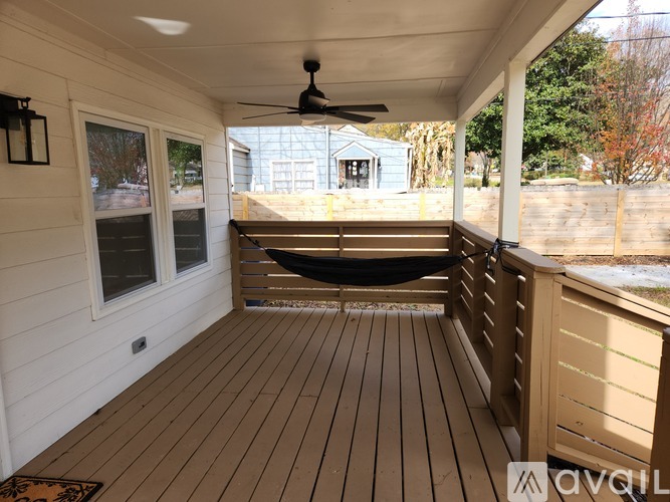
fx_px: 445
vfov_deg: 58.9
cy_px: 251
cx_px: 335
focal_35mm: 23
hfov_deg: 73.9
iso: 20
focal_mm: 5.4
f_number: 1.8
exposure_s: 1/381
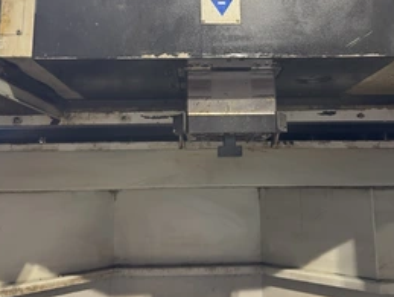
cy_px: 94
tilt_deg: +10.3
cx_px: 224
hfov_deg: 49.9
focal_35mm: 37
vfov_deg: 38.2
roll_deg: +1.1
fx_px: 422
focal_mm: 6.76
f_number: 1.78
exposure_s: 1/60
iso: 500
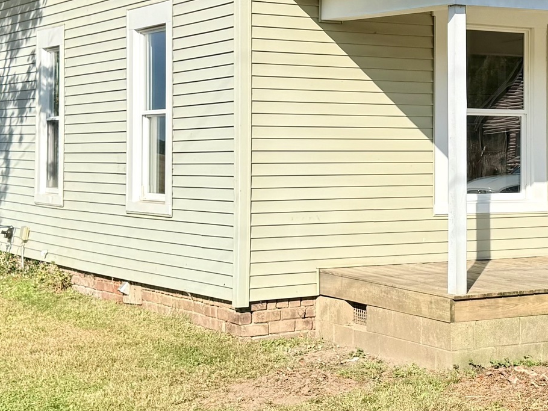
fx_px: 1283
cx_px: 489
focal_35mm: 81
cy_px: 134
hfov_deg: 23.5
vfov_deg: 18.2
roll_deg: -0.1
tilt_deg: +1.3
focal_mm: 6.76
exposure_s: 1/3425
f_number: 1.78
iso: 80
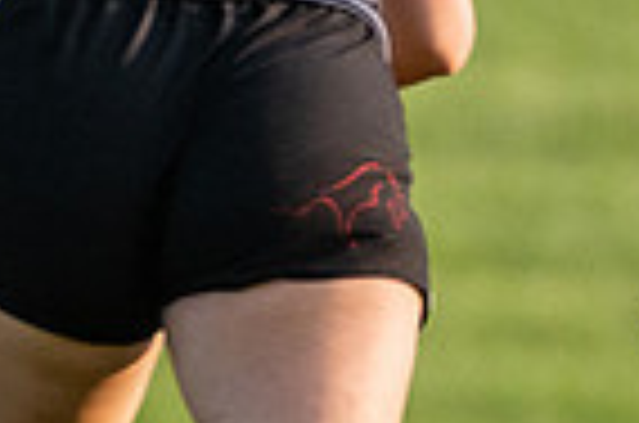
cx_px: 1672
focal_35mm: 4824
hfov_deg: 0.4
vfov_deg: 0.3
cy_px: 21
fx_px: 85434
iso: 280
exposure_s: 1/1000
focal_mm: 400
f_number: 4
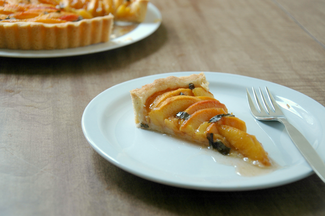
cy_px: 108
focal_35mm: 75
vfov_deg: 18.1
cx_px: 162
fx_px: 676
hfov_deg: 27.0
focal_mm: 50
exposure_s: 1/40
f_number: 5
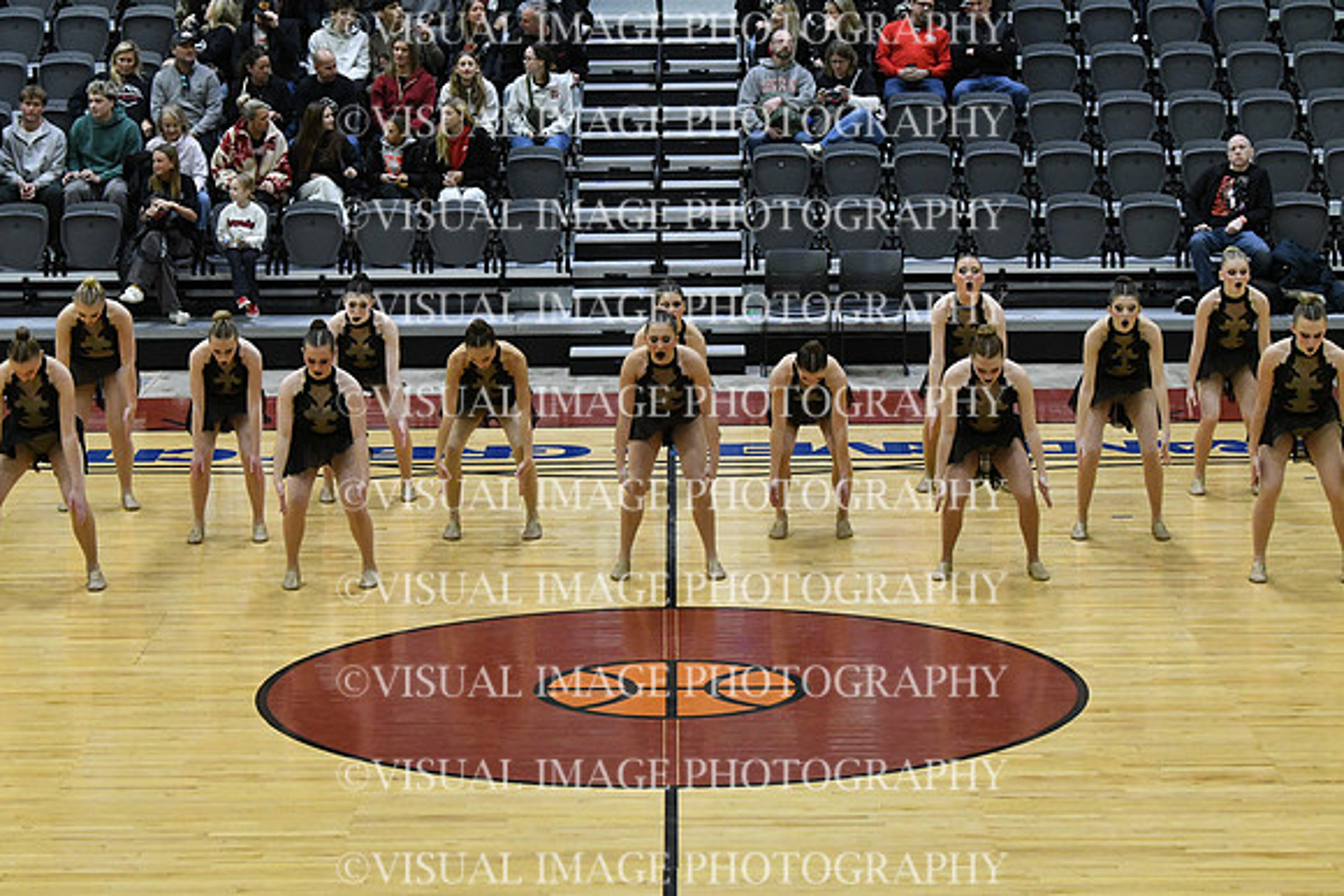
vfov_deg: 13.0
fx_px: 3921
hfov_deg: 19.5
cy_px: 448
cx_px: 672
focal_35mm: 105
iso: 5000
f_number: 4
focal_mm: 70
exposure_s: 1/500
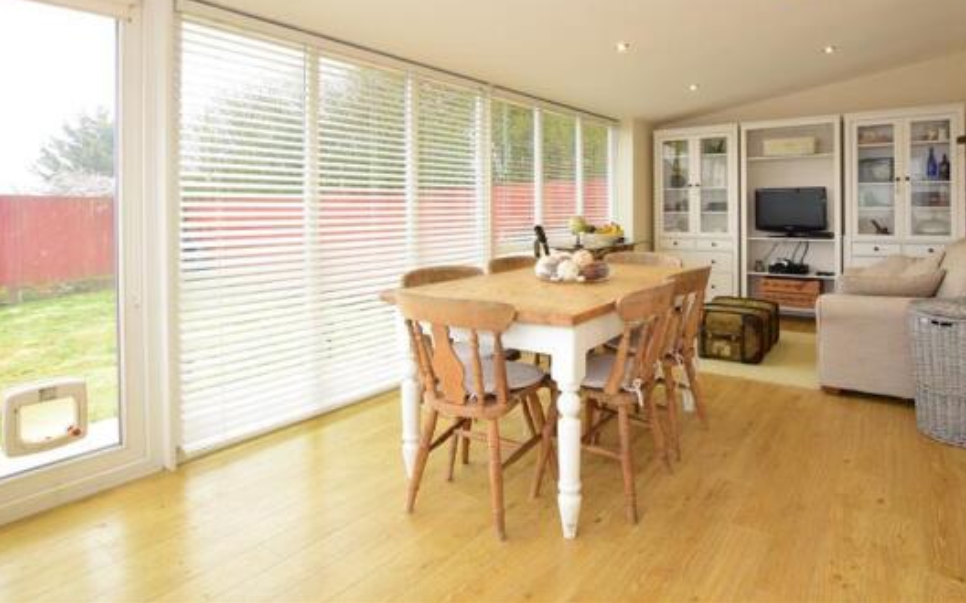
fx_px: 500
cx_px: 551
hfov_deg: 87.5
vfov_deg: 60.9
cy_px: 206
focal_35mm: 19
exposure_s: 1/3
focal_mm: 10
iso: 500
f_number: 14
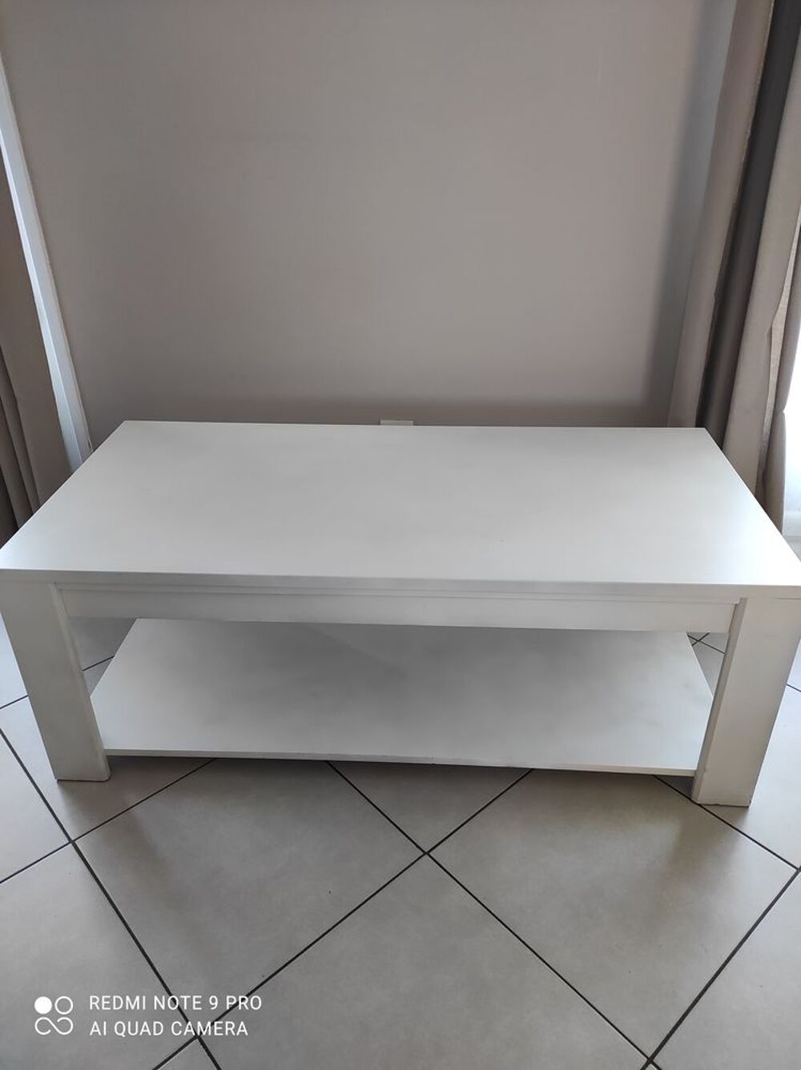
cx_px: 400
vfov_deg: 69.4
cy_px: 535
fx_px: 773
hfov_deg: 54.8
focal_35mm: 25
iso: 443
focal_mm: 5.43
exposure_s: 1/33
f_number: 1.89
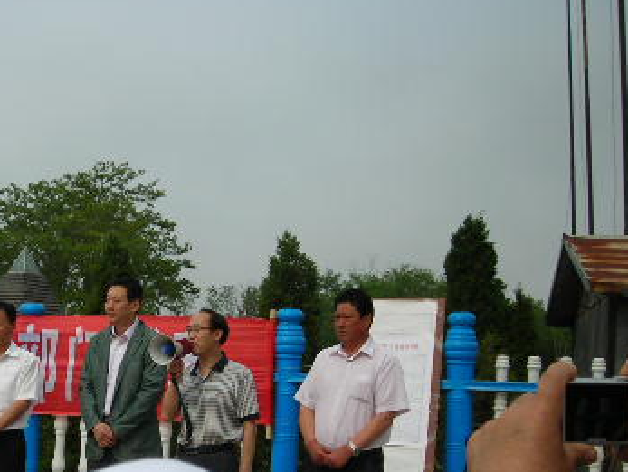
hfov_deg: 27.2
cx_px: 128
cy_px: 354
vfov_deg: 20.9
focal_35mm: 70
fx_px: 1271
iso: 50
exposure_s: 1/268
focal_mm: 6.3
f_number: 6.4
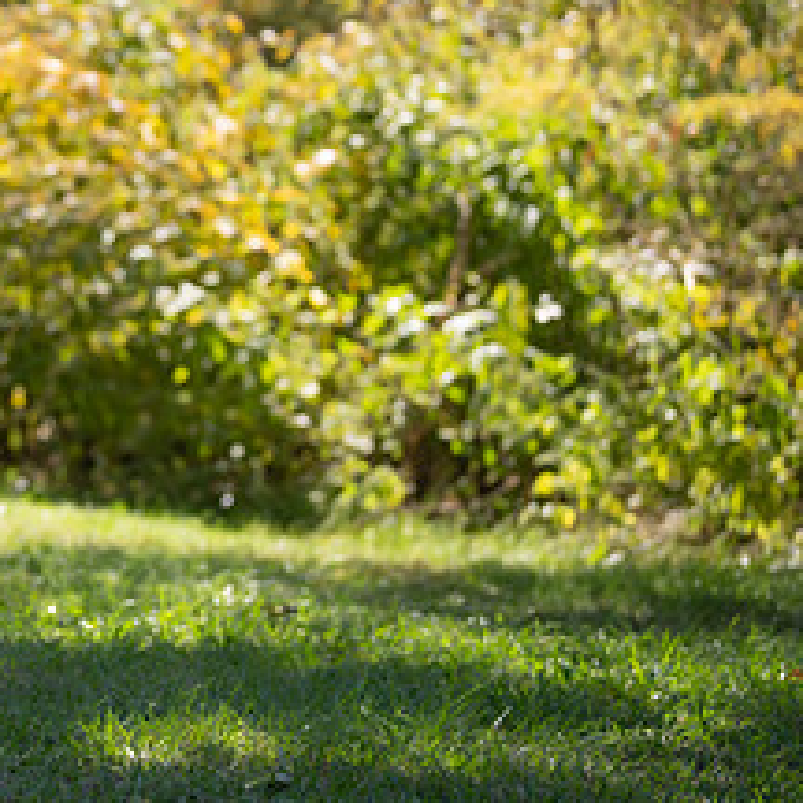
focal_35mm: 192
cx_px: -251
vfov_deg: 9.1
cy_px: 247
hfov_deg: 9.0
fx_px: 5039
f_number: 2.8
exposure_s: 1/500
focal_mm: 84
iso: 100
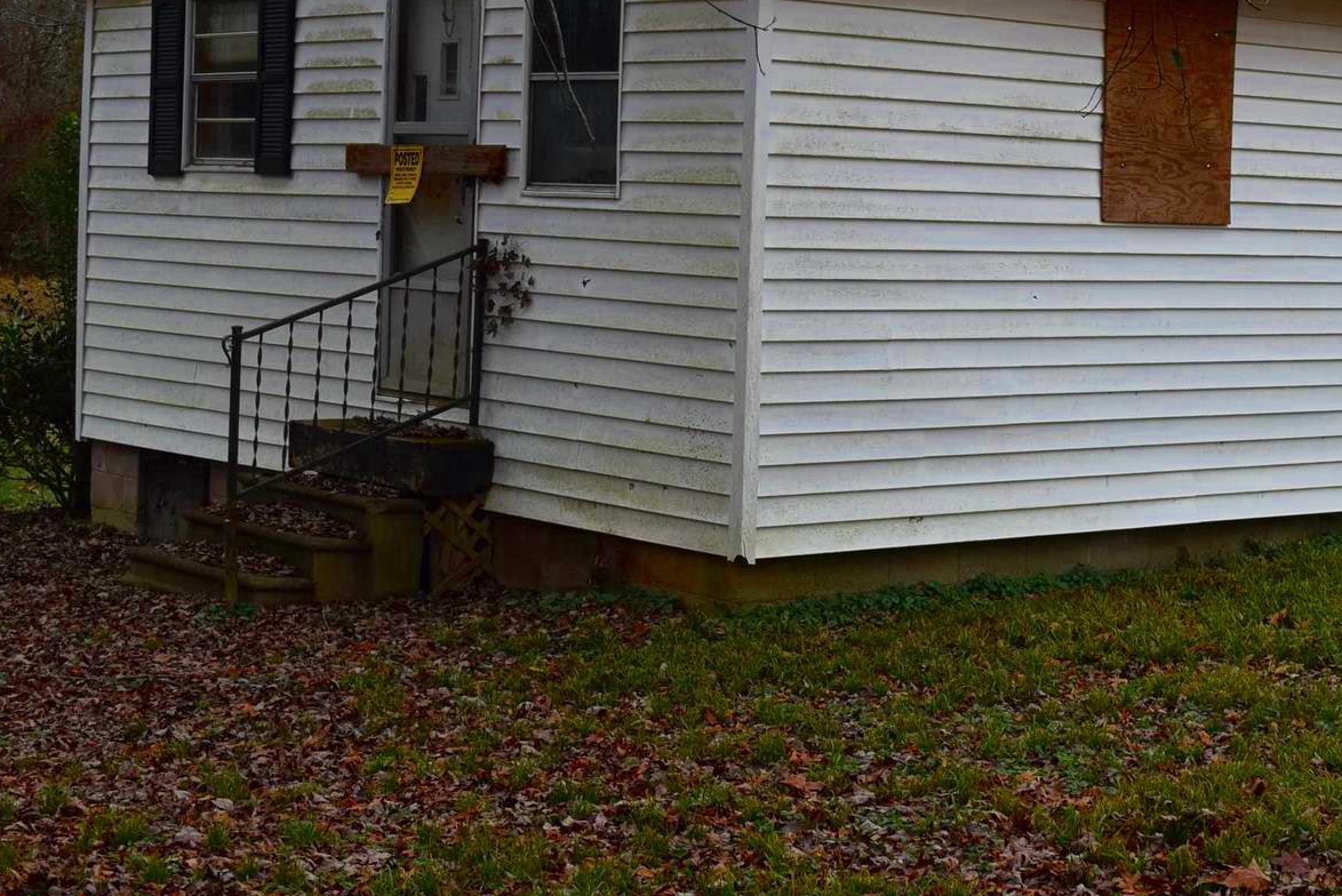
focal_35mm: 76
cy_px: 285
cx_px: 1107
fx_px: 2830
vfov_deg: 17.9
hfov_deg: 26.1
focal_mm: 29
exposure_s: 1/250
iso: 280
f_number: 8
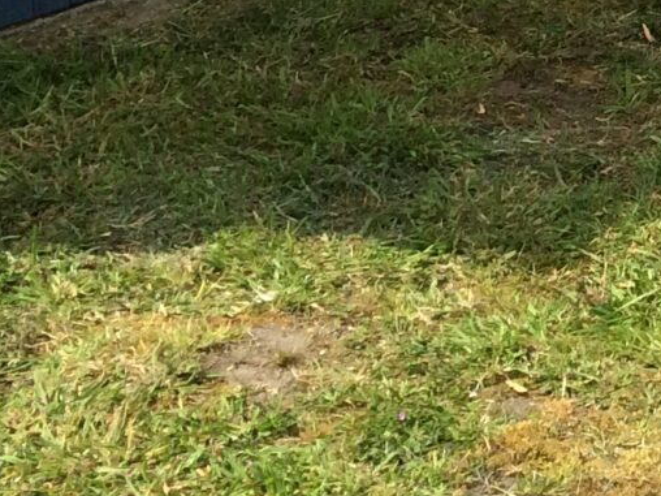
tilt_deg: -9.0
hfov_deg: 12.6
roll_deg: -1.6
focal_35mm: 146
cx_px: 1096
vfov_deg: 9.5
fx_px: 2788
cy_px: -503
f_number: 2.2
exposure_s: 1/1866
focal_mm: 4.15
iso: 32
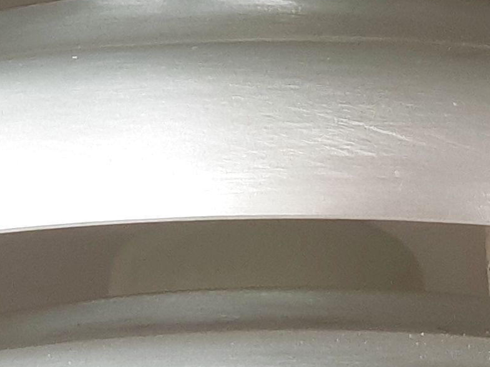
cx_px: 257
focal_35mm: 267
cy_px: 330
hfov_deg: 7.4
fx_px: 3780
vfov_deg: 5.6
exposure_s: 1/33
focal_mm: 6
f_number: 2.4
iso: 50
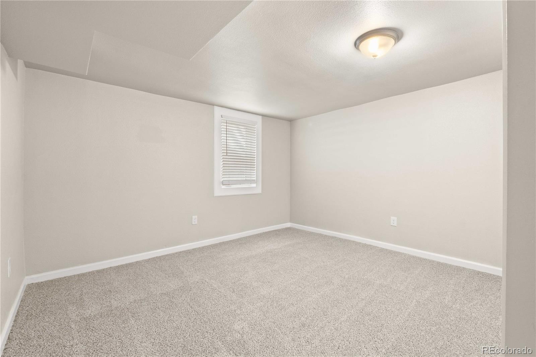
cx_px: 268
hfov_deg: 100.4
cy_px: 178
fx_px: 223
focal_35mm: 15
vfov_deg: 77.3
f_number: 10
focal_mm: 10
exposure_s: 2
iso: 200
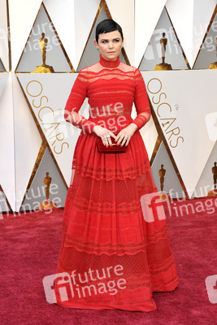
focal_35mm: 78
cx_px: 108
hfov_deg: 17.5
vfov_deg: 26.0
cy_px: 162
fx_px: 705
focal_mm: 78
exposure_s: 1/250
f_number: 8
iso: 1000
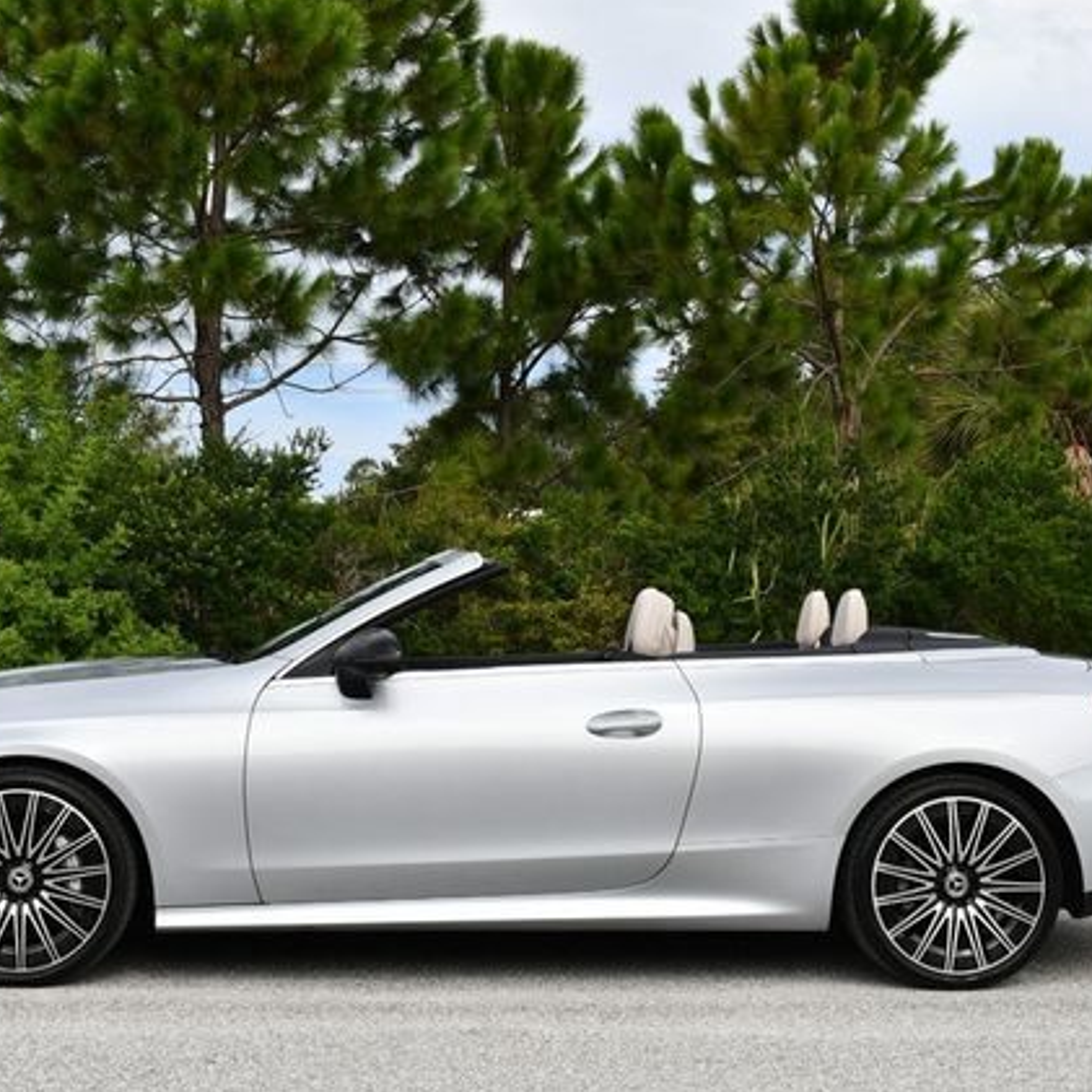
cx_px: 501
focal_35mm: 62
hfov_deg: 27.7
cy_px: 542
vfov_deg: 27.7
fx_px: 2213
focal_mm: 24
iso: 100
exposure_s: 1/250
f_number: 8
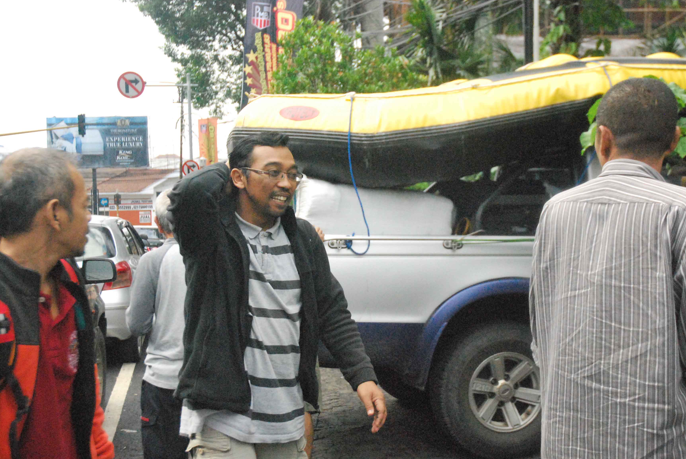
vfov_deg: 29.6
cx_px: 350
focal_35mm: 46
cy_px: 253
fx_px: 869
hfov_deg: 43.1
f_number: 4.5
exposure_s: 1/4000
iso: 3200
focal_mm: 27
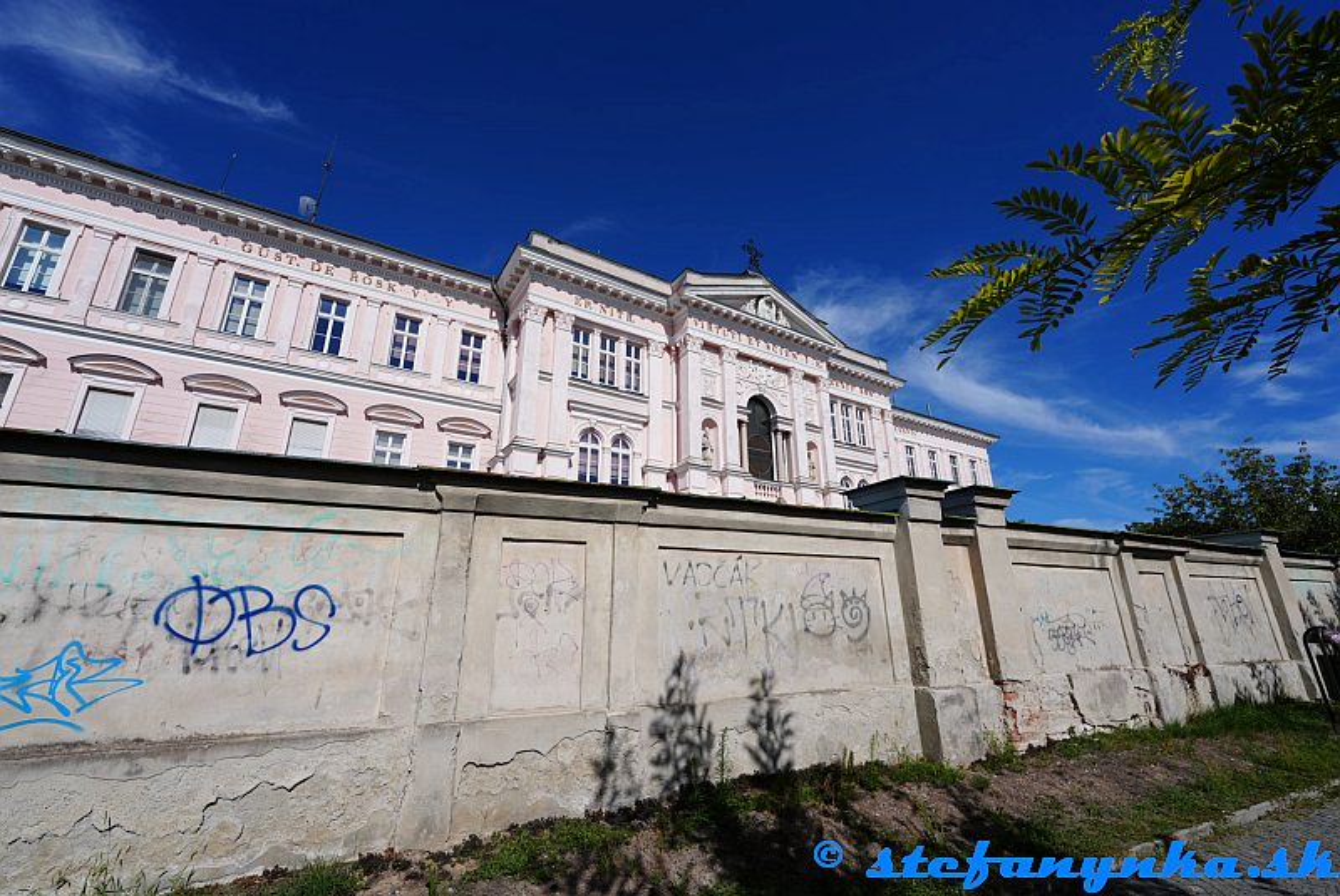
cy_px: 448
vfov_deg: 81.3
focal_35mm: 14
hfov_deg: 104.2
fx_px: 522
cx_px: 670
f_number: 9
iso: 100
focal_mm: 14
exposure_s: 1/500
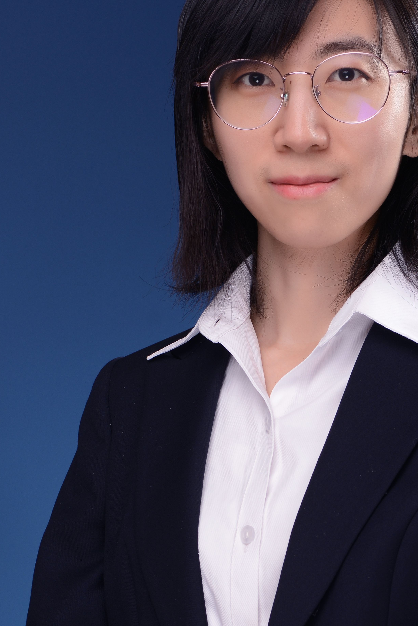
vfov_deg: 19.5
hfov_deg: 13.1
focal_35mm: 104
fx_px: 1810
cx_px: 324
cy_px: 441
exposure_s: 1/160
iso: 160
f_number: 7.1
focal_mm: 52
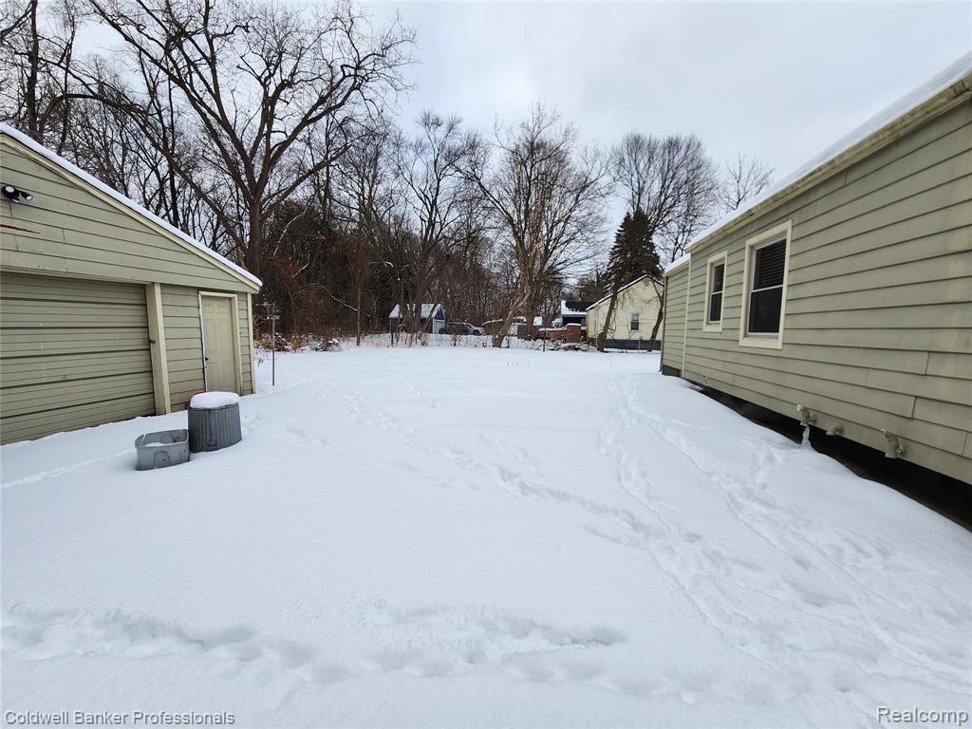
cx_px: 486
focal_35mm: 13
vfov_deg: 89.9
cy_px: 364
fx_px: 365
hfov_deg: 106.2
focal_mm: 2.2
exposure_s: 1/535
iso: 50
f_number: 2.2
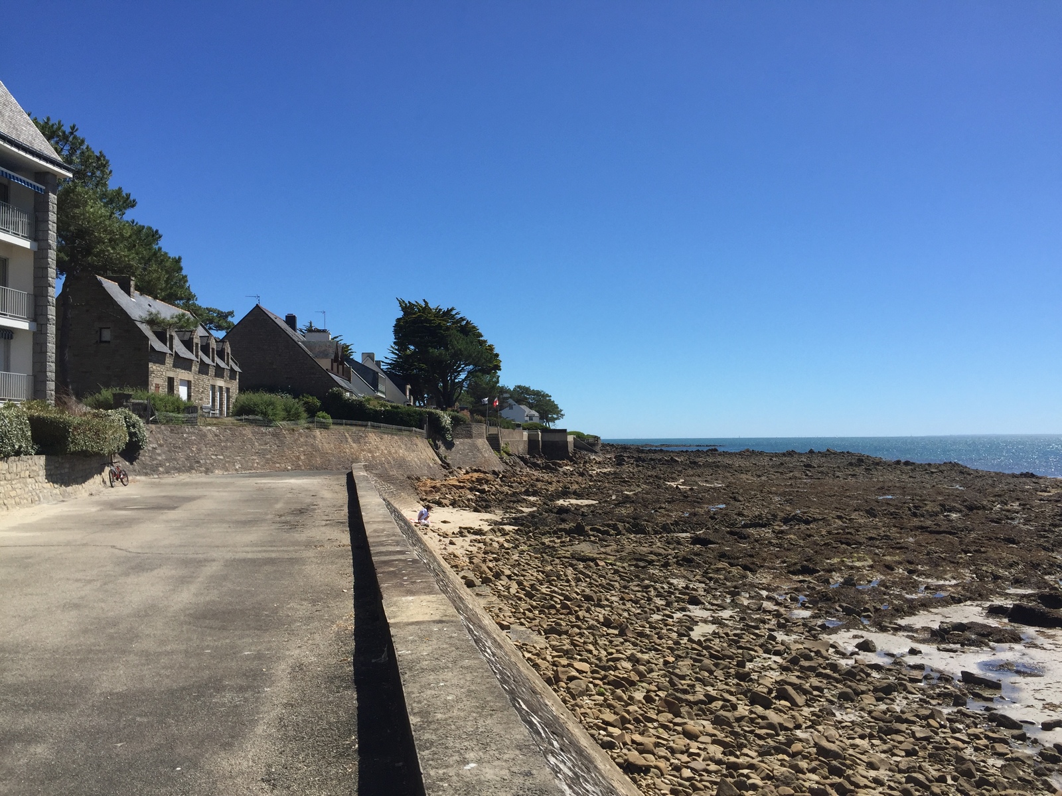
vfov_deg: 48.2
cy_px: 398
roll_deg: +0.1
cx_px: 531
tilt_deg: +3.1
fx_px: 890
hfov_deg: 61.7
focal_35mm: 29
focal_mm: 4.15
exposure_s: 1/2639
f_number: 2.2
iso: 32
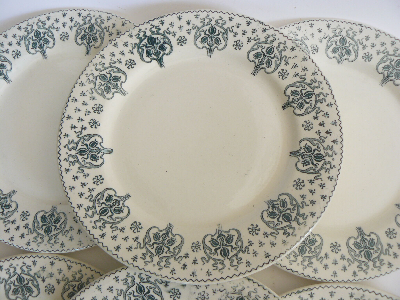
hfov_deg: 51.4
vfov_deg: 39.7
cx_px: 200
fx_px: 416
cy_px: 150
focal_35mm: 36
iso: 100
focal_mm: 6
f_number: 2.8
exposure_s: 1/40
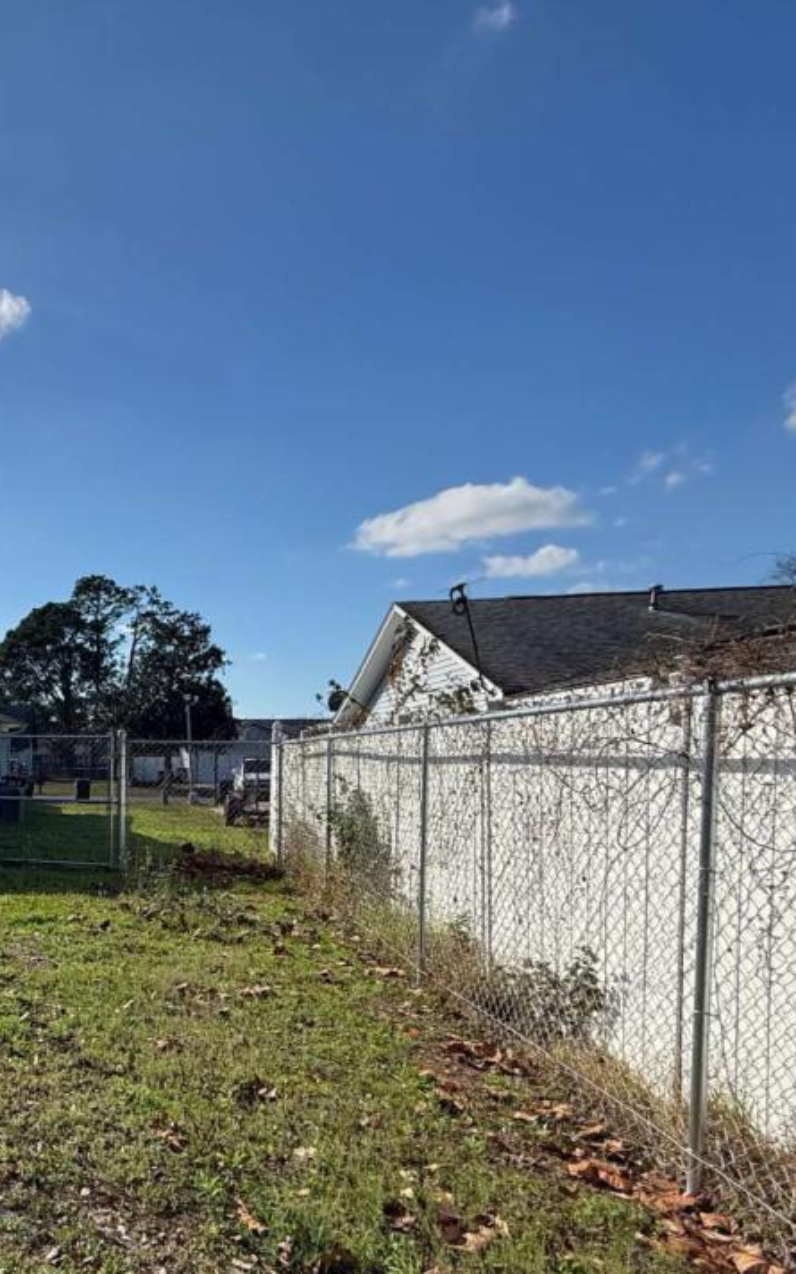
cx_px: -82
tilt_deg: -0.9
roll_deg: -0.1
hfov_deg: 39.9
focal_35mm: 25
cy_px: 789
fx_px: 868
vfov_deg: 71.5
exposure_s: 1/2320
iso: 50
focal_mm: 2.22
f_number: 2.2
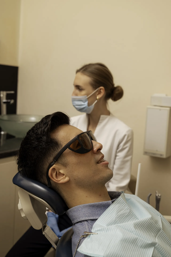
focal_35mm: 44
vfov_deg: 44.5
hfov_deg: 30.5
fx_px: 313
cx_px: 86
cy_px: 128
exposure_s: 1/250
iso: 320
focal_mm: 44
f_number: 4.5
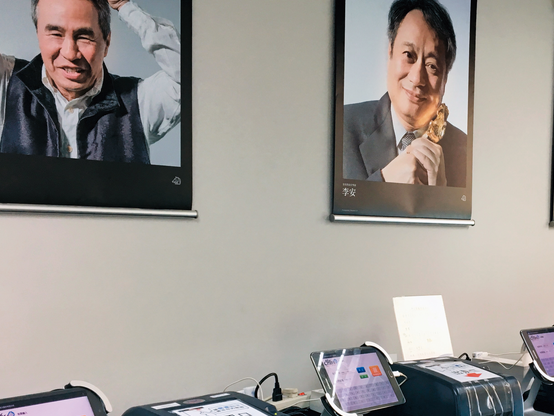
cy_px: 276
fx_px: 768
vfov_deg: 30.1
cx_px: 375
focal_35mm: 48
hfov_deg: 39.1
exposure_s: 1/30
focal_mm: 4.15
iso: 50
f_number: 2.2
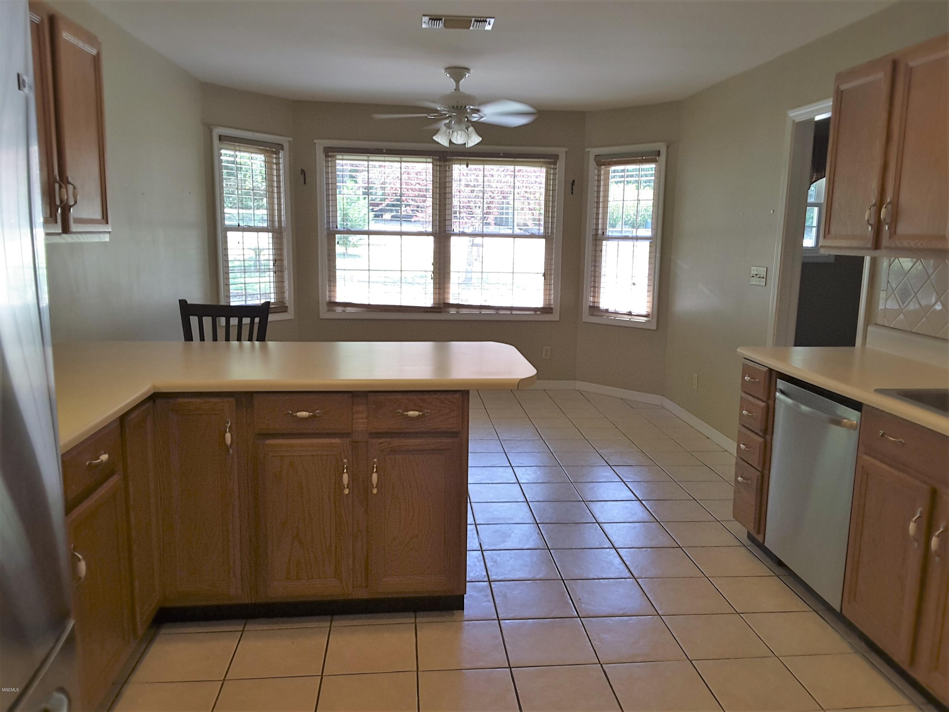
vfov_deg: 45.4
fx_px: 850
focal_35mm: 31
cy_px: 356
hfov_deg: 58.4
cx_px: 474
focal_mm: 2.9
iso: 40
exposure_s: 1/40
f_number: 1.9
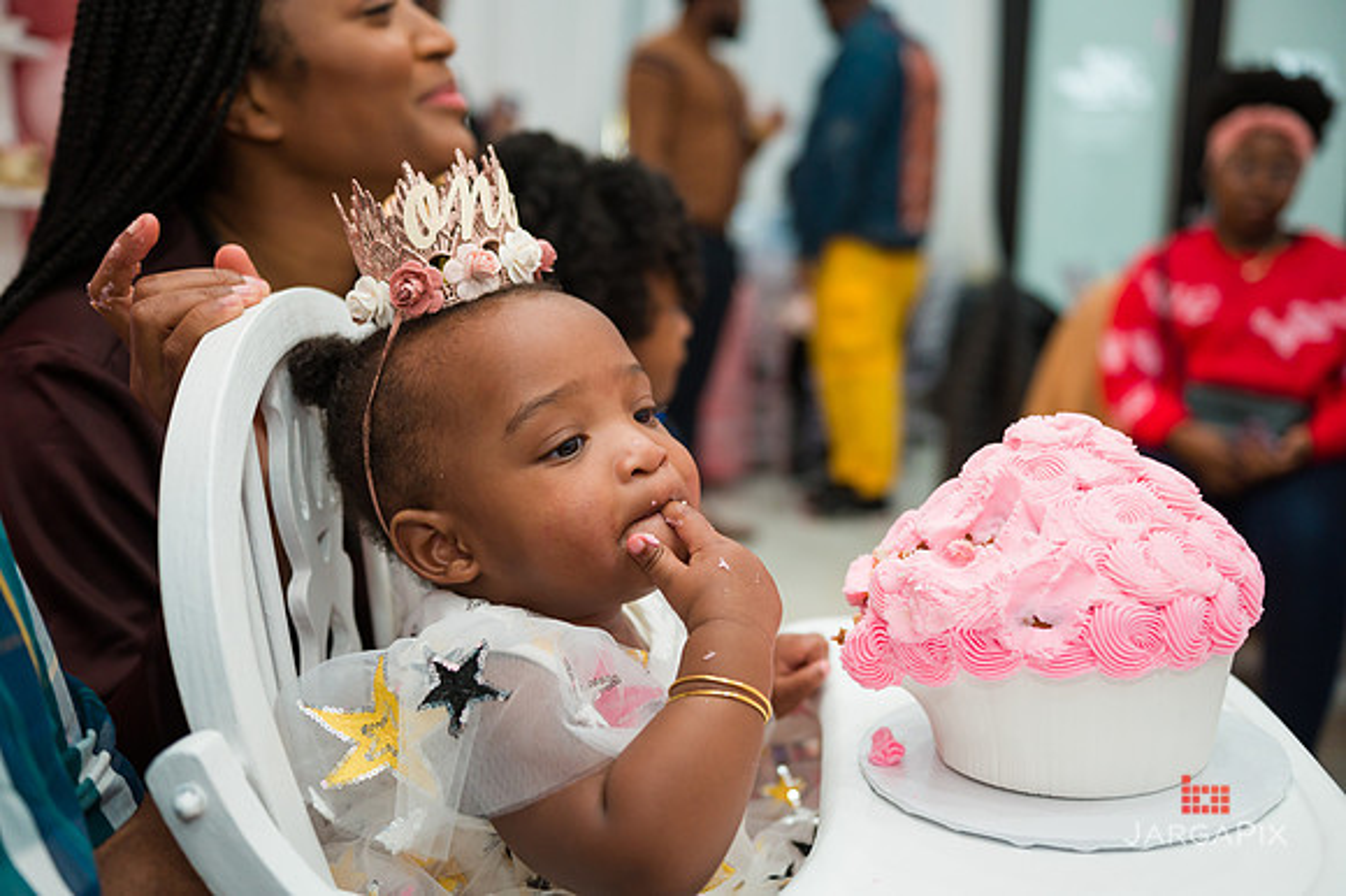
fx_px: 1420
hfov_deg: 50.7
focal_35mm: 38
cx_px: 673
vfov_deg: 35.0
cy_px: 448
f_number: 3.2
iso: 800
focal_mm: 38
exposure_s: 1/200
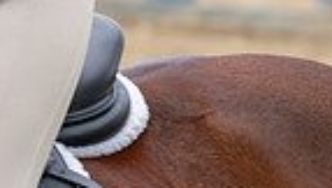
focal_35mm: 958
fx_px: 8448
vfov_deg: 1.3
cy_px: -224
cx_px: -299
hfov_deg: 2.2
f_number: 5.6
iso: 250
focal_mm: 226
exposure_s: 1/250
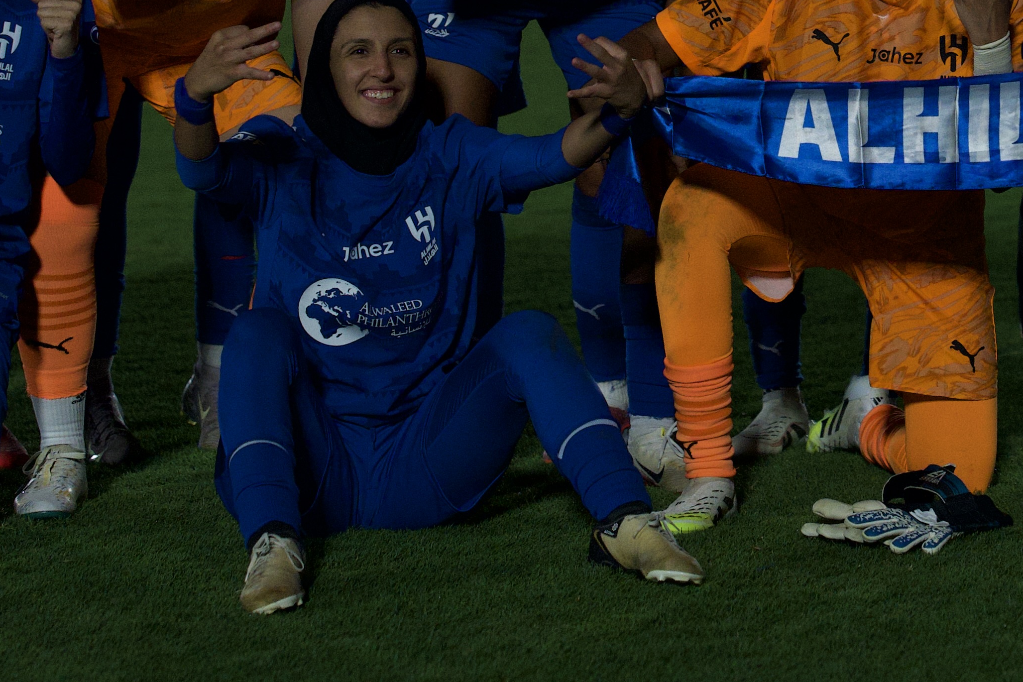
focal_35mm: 146
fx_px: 4149
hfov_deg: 14.0
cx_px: 830
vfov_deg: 9.3
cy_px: -20
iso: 2000
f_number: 2.2
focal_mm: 50
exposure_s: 1/1250
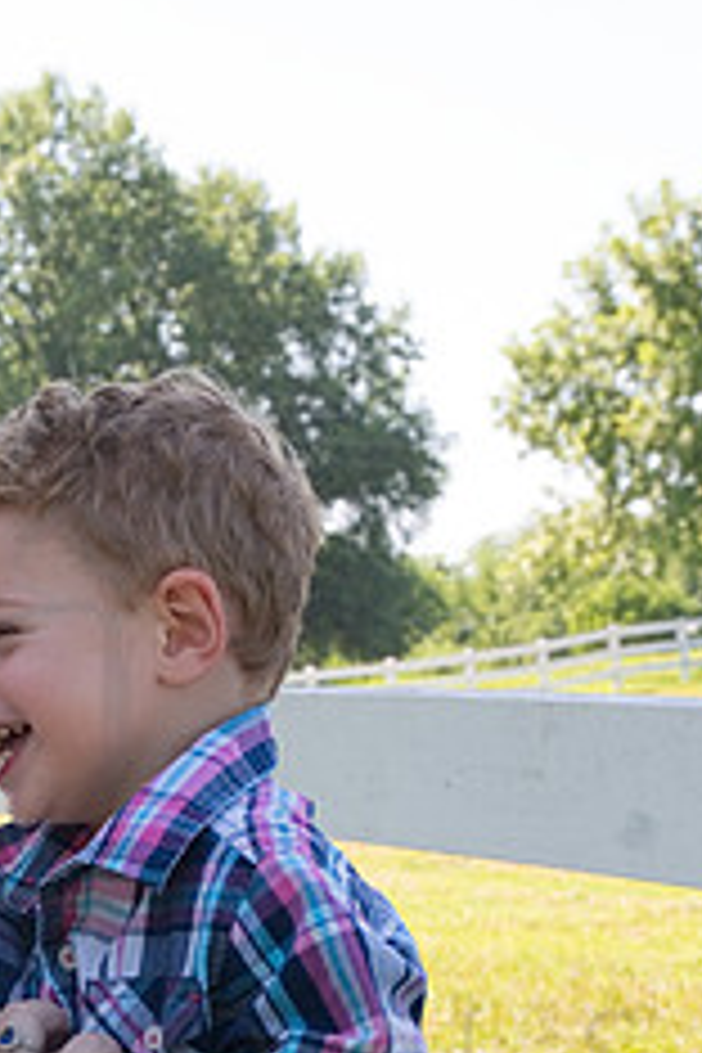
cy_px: 1269
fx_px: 3042
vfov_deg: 18.6
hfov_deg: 12.9
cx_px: -124
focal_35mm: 104
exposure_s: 1/200
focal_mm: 42
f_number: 10
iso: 400
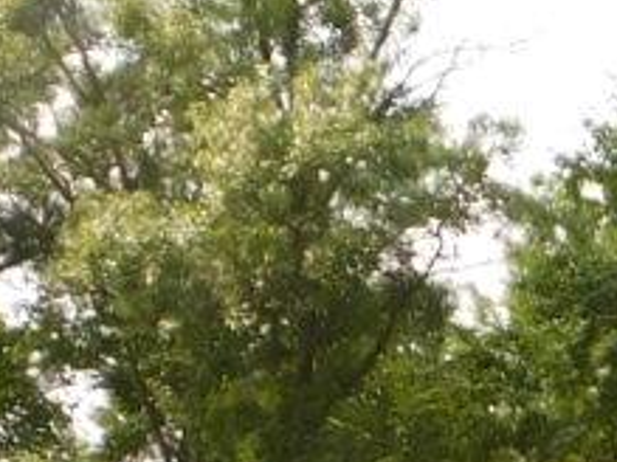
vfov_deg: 5.5
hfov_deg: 7.1
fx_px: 4685
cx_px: 1434
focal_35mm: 263
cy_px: 935
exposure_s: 1/640
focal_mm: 6.3
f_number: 3.5
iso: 125
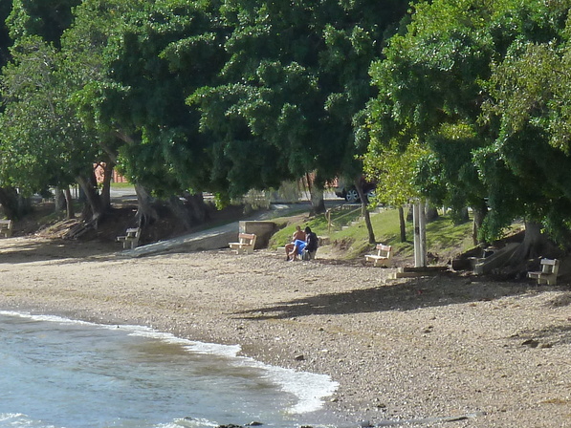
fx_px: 6055
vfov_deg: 4.1
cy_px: 168
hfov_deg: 5.4
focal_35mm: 367
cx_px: 230
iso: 125
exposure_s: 1/400
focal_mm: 22.5
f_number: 5
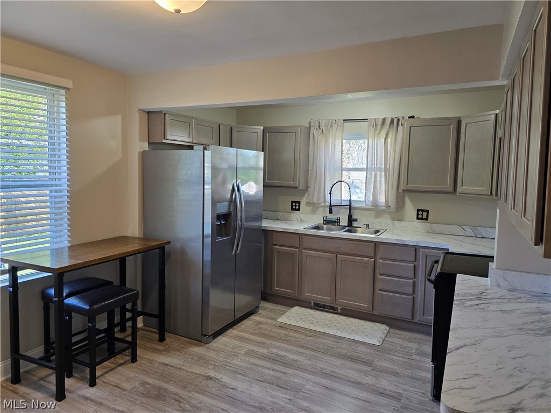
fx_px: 366
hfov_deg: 73.9
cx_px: 276
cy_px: 206
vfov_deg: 58.9
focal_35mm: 23
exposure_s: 1/120
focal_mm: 6.3
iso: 160
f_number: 1.7
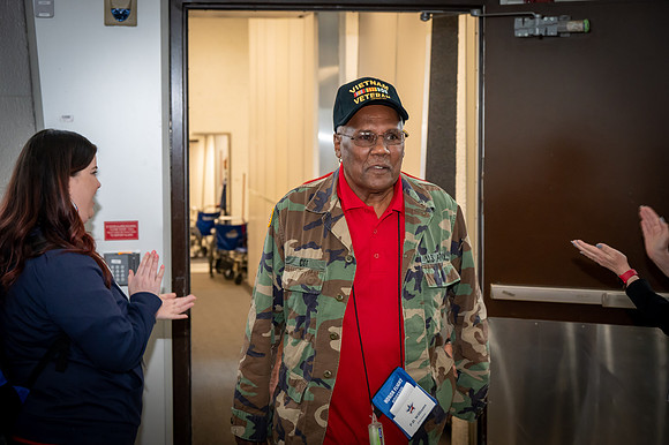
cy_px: 222
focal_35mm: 62
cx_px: 334
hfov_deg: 32.4
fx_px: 1151
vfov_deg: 21.9
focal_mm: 62
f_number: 6
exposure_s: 1/100
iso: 5000
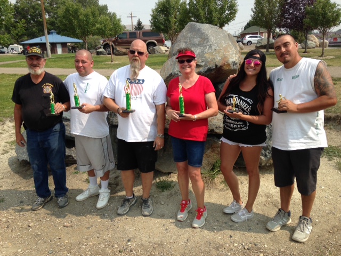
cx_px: 170
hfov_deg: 55.4
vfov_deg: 42.9
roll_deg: +1.9
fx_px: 325
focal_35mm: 33
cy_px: 128
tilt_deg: -14.9
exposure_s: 1/1355
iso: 50
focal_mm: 4.12
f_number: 2.4
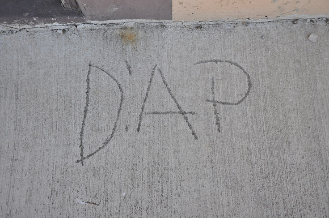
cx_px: 164
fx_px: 438
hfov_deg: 41.2
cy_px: 109
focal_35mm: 48
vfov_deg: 28.0
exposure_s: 1/125
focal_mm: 32
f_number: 5.6
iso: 220
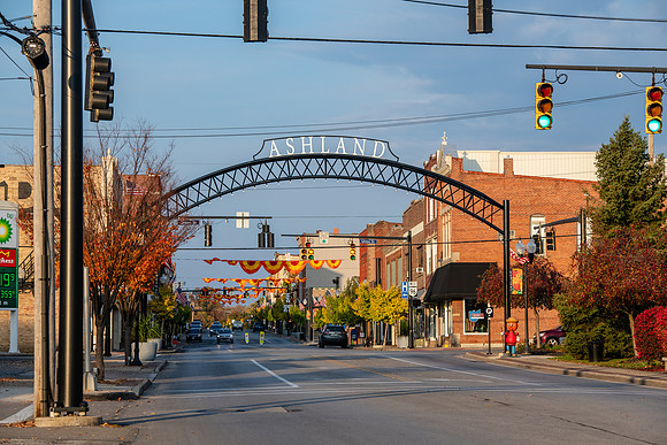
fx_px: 2224
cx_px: 334
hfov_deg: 17.1
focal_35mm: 120
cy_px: 222
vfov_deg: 11.4
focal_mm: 120
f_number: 8
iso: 200
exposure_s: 1/250
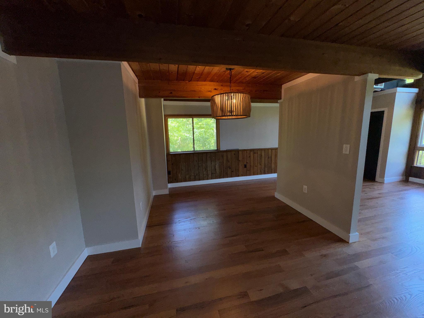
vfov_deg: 85.7
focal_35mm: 14
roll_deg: +1.1
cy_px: 159
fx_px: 171
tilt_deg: -11.2
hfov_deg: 102.1
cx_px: 212
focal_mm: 2.22
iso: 50
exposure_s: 1/122
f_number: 2.2
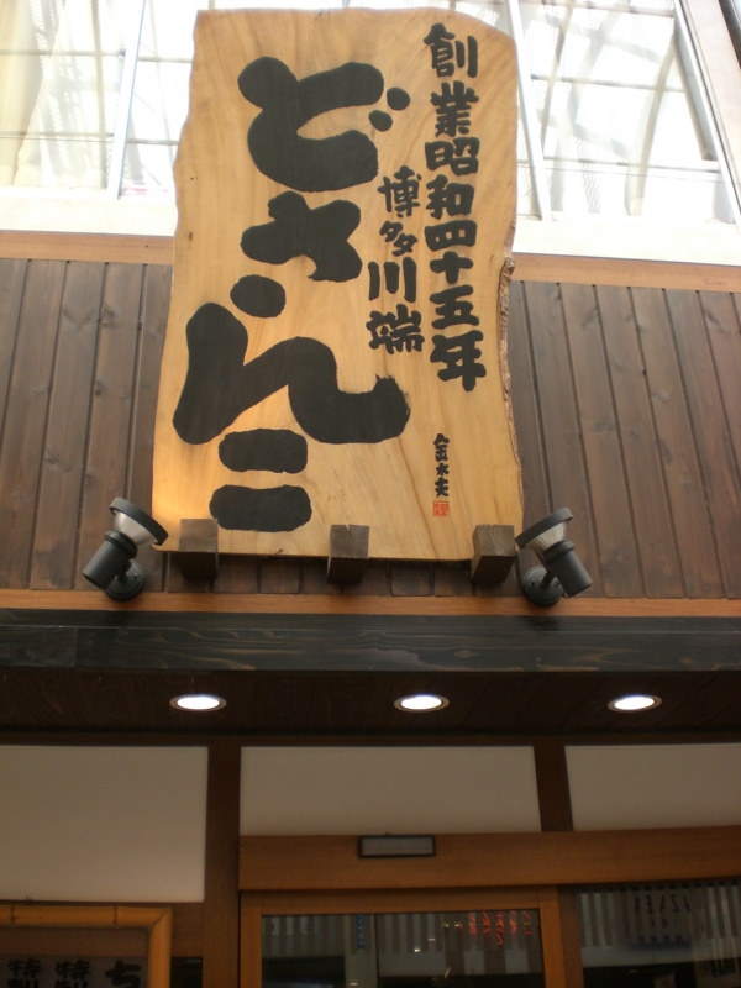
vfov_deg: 49.0
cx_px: 370
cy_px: 494
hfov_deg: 37.7
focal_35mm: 38
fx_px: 1085
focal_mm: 6.3
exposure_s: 1/100
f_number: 3.1
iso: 100
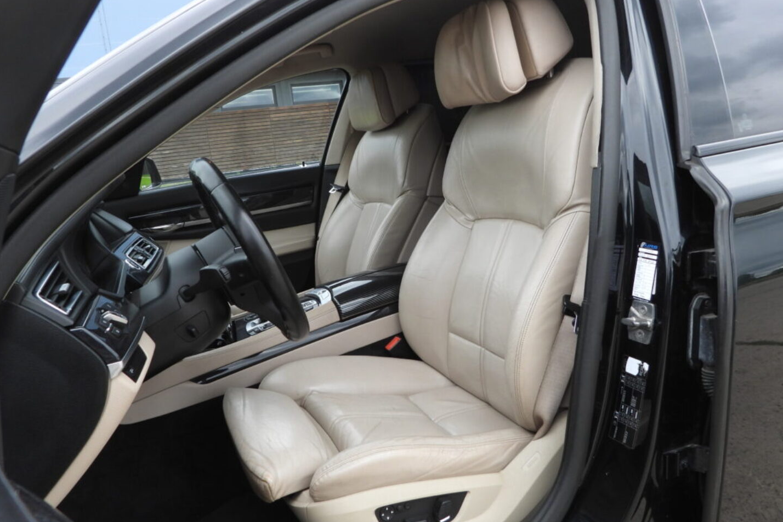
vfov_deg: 46.4
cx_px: 384
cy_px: 263
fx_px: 609
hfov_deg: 65.5
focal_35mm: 28
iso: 100
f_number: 2.8
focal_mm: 4.3
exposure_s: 1/400
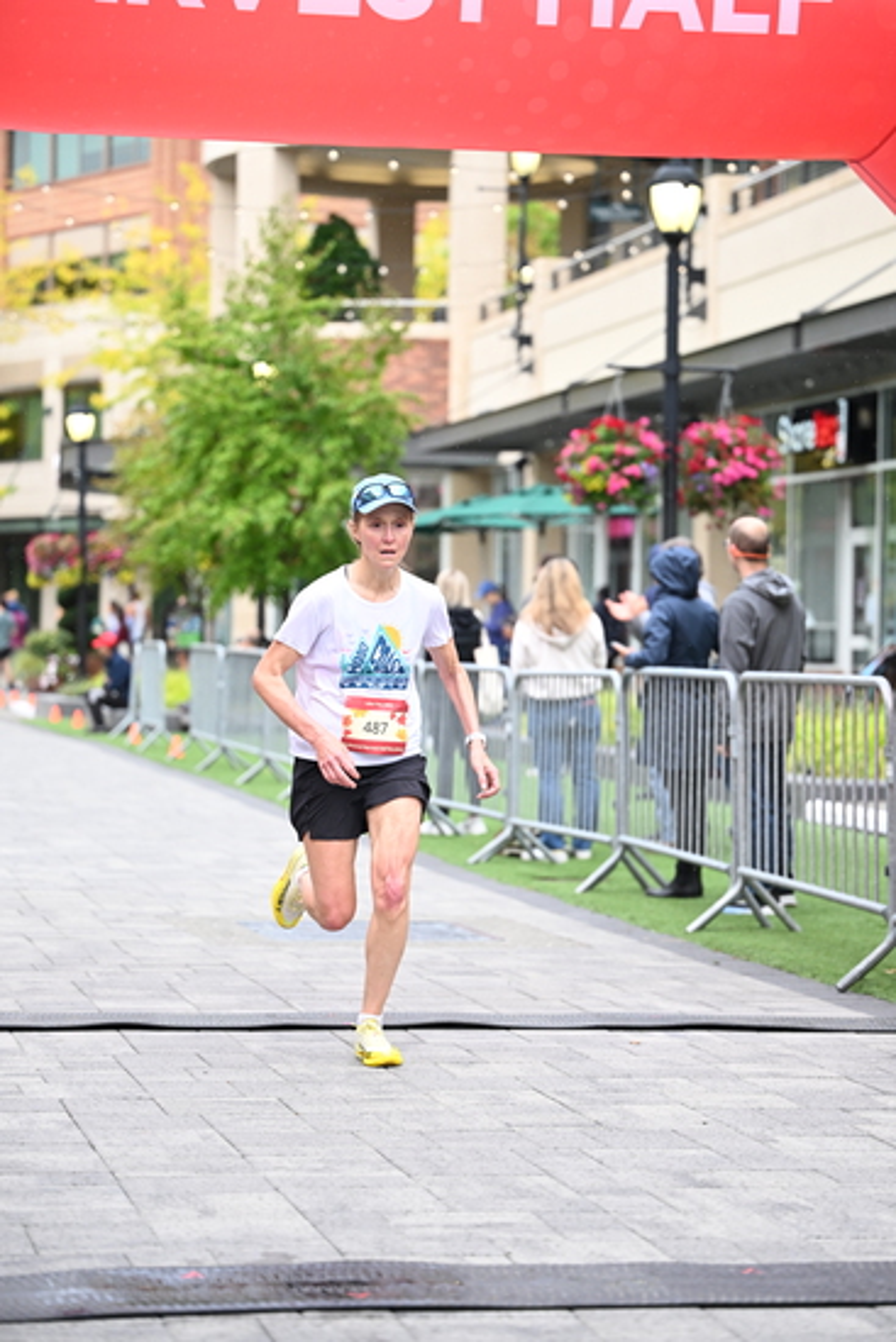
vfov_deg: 22.6
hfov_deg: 15.2
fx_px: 3358
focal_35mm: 90
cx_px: 448
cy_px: 671
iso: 1250
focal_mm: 90
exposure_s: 1/1250
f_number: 2.8
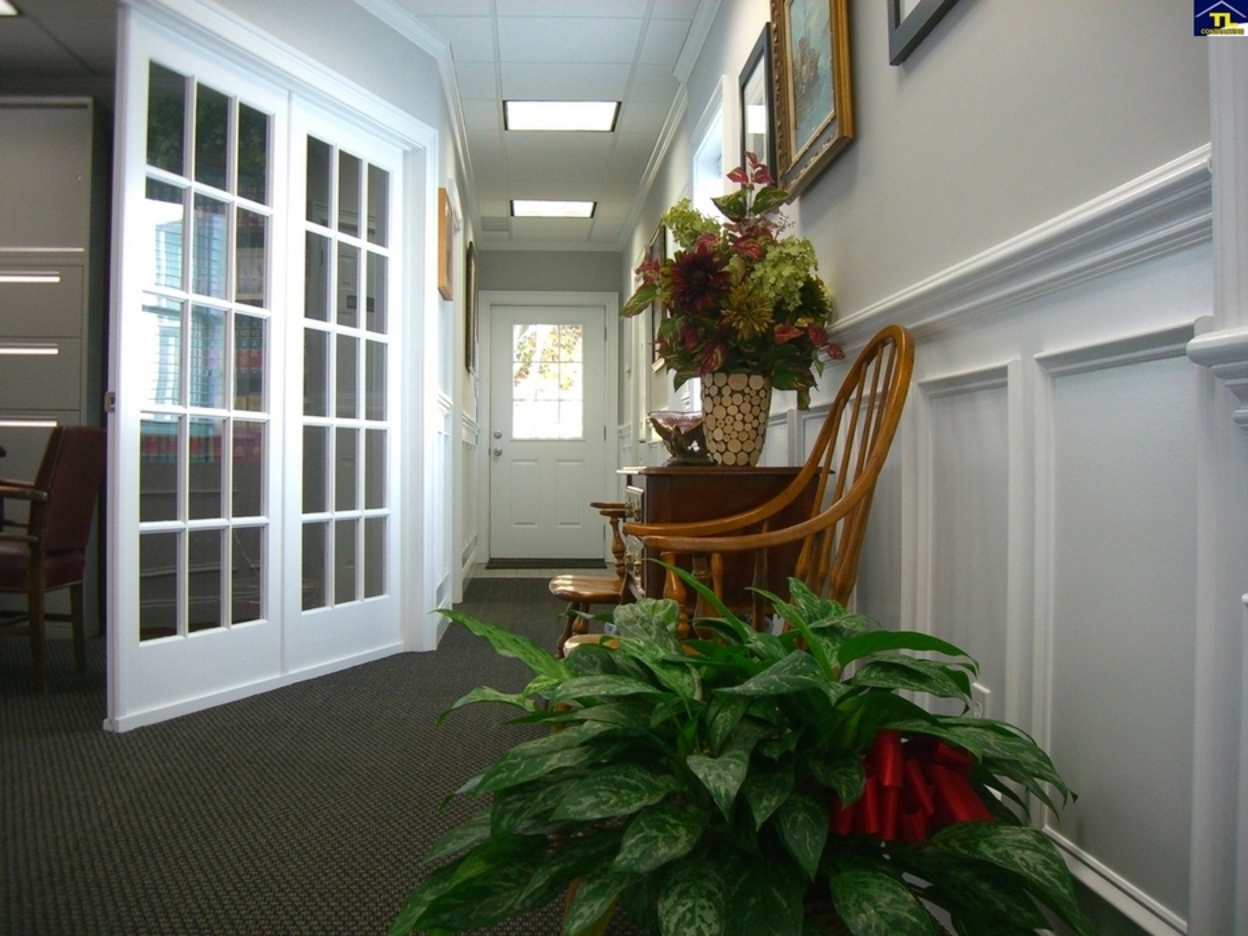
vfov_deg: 37.7
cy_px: 468
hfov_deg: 49.0
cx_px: 624
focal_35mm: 38
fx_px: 1370
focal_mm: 6.2
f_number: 2.7
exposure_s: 1/60
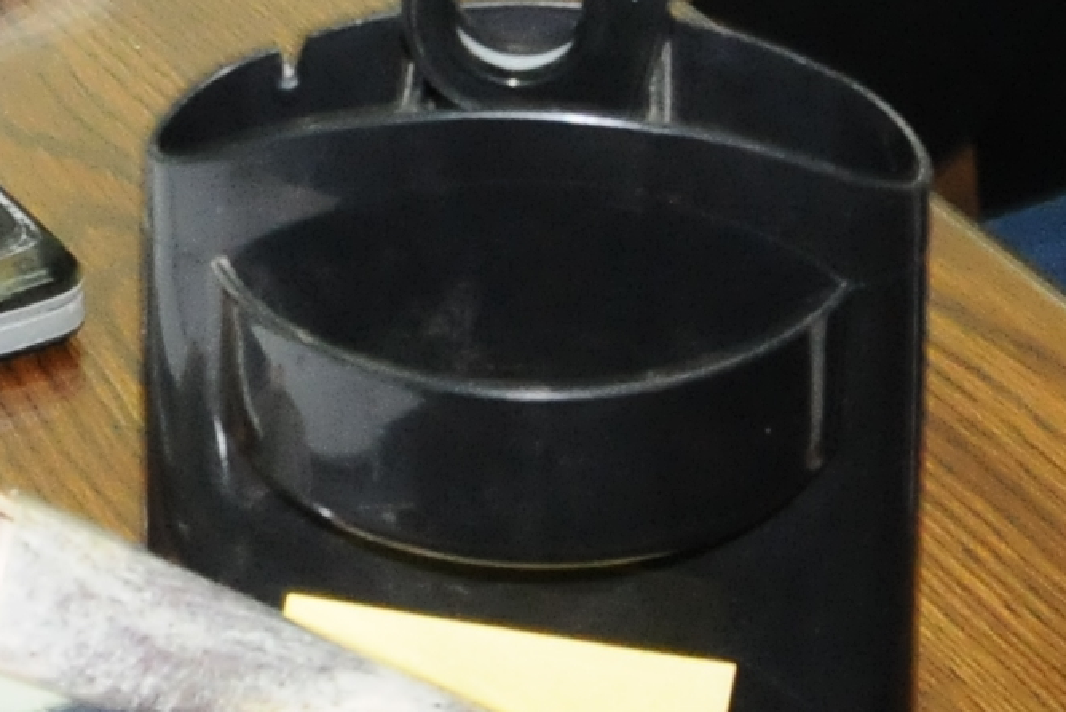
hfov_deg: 11.8
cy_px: -999
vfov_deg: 7.4
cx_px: 14
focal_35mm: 173
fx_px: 5125
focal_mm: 18
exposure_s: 1/20
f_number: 5.6
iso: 1000
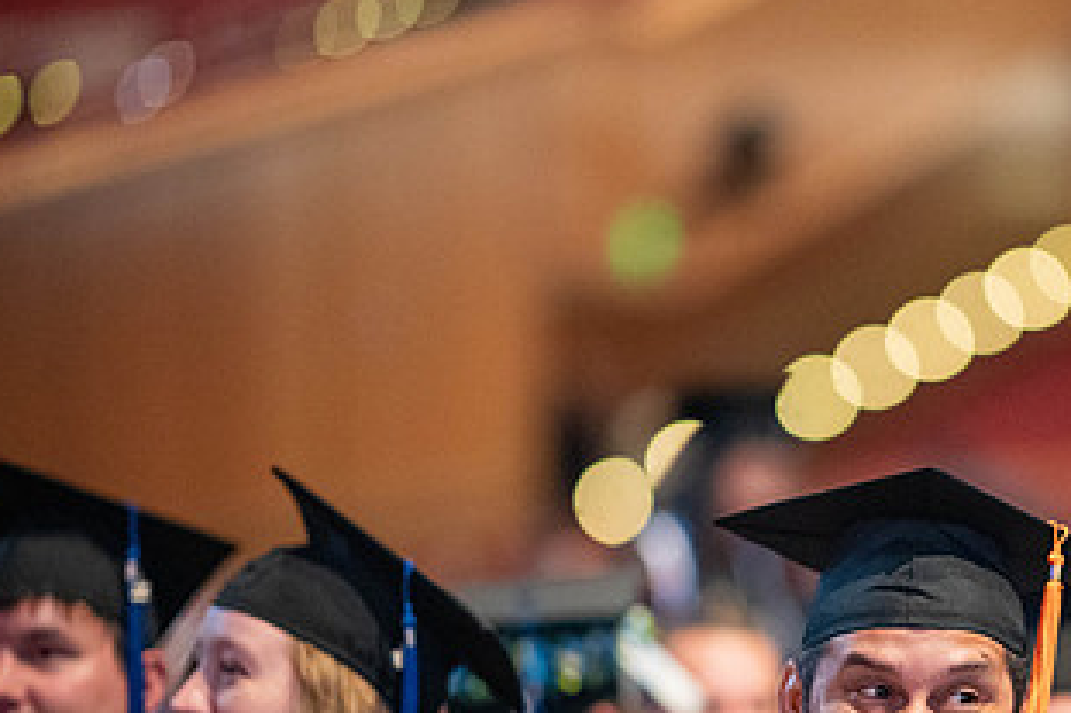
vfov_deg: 7.0
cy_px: 594
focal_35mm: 196
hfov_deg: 10.5
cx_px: 892
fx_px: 5828
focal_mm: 105
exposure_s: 1/200
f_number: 1.4
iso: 5000
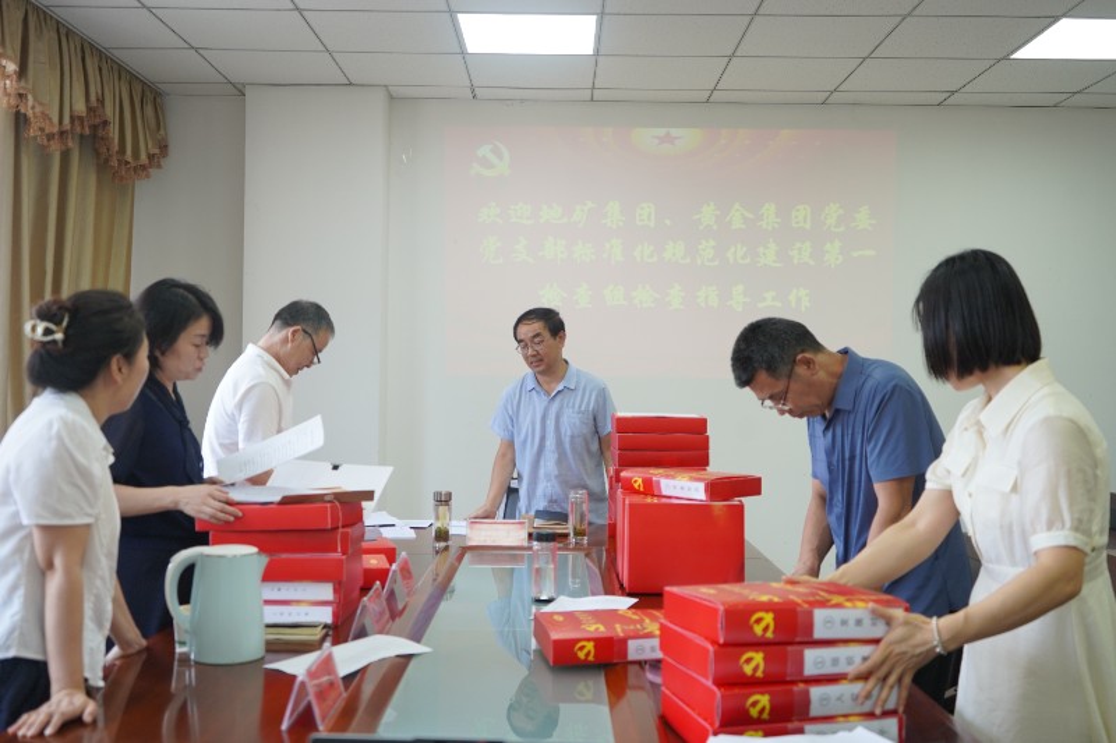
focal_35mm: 36
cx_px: 558
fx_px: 1116
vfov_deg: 36.9
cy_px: 372
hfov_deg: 53.1
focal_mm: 36
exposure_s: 1/160
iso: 500
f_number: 4
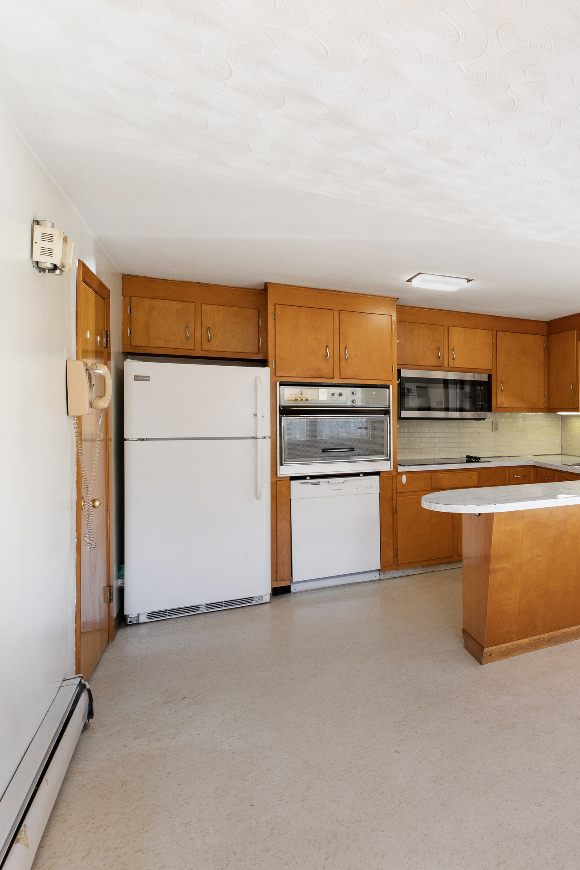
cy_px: 433
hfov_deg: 41.5
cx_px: 656
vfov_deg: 75.0
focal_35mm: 23
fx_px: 567
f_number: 8
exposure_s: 1/15
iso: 800
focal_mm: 15.3
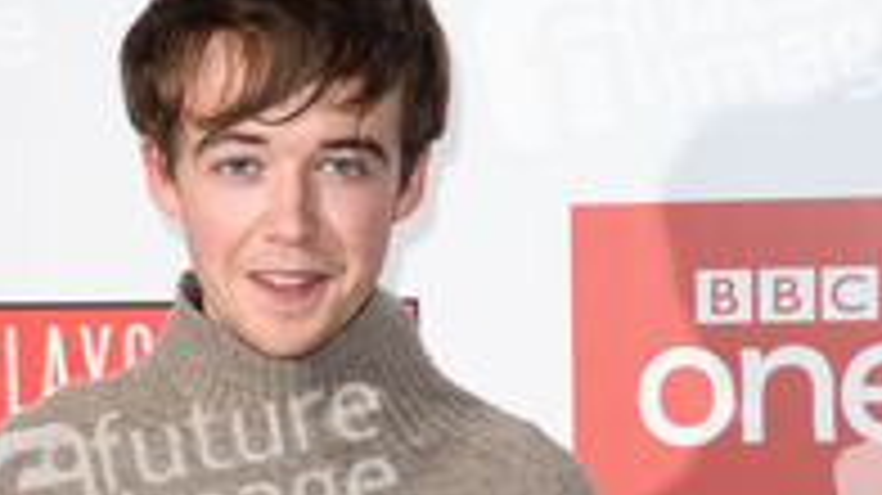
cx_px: 299
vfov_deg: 4.7
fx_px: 6007
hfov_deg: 8.4
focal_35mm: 257
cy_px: 716
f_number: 5.6
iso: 1000
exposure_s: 1/250
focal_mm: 120
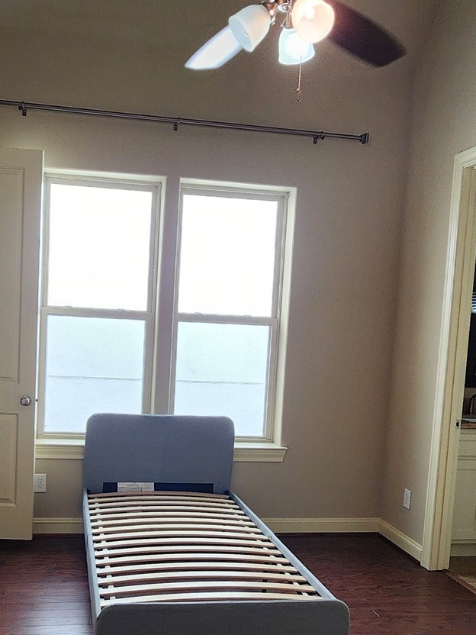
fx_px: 587
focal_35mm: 32
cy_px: 389
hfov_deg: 43.8
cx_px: 177
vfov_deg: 56.3
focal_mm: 2.2
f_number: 2.2
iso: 160
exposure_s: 1/60
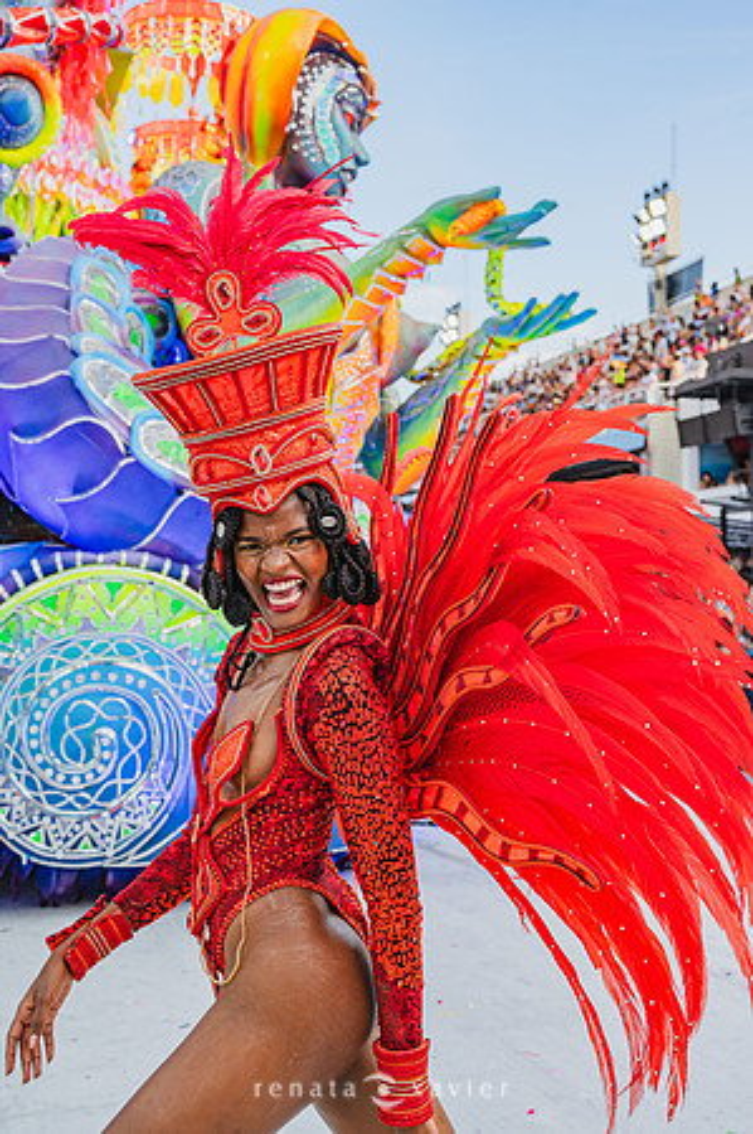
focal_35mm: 49
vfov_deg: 40.4
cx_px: 376
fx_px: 1541
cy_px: 567
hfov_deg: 27.5
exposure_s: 1/1250
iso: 640
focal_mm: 49
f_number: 5.6
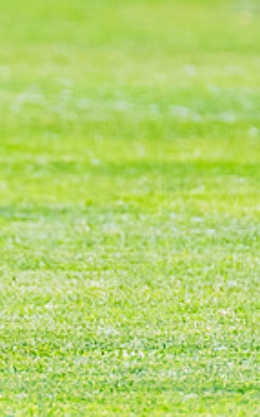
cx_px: -227
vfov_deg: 0.9
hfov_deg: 0.6
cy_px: 131
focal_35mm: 2365
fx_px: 26830
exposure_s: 1/1000
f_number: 10
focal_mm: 600
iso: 800
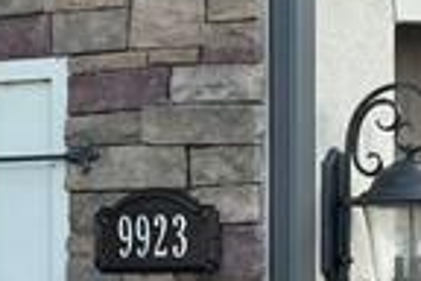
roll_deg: +2.9
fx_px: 2081
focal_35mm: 178
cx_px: 430
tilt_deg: +0.1
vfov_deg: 7.6
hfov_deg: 11.4
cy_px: 332
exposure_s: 1/1727
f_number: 1.78
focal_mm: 6.76
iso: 100
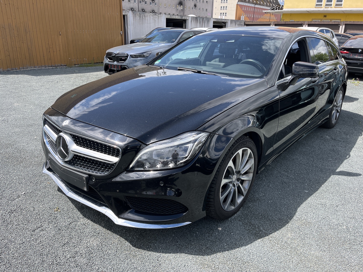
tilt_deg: -20.3
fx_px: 273
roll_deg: -0.5
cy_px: 136
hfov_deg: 67.3
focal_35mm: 26
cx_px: 182
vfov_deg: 53.1
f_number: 1.6
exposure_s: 1/1623
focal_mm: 5.1
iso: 50
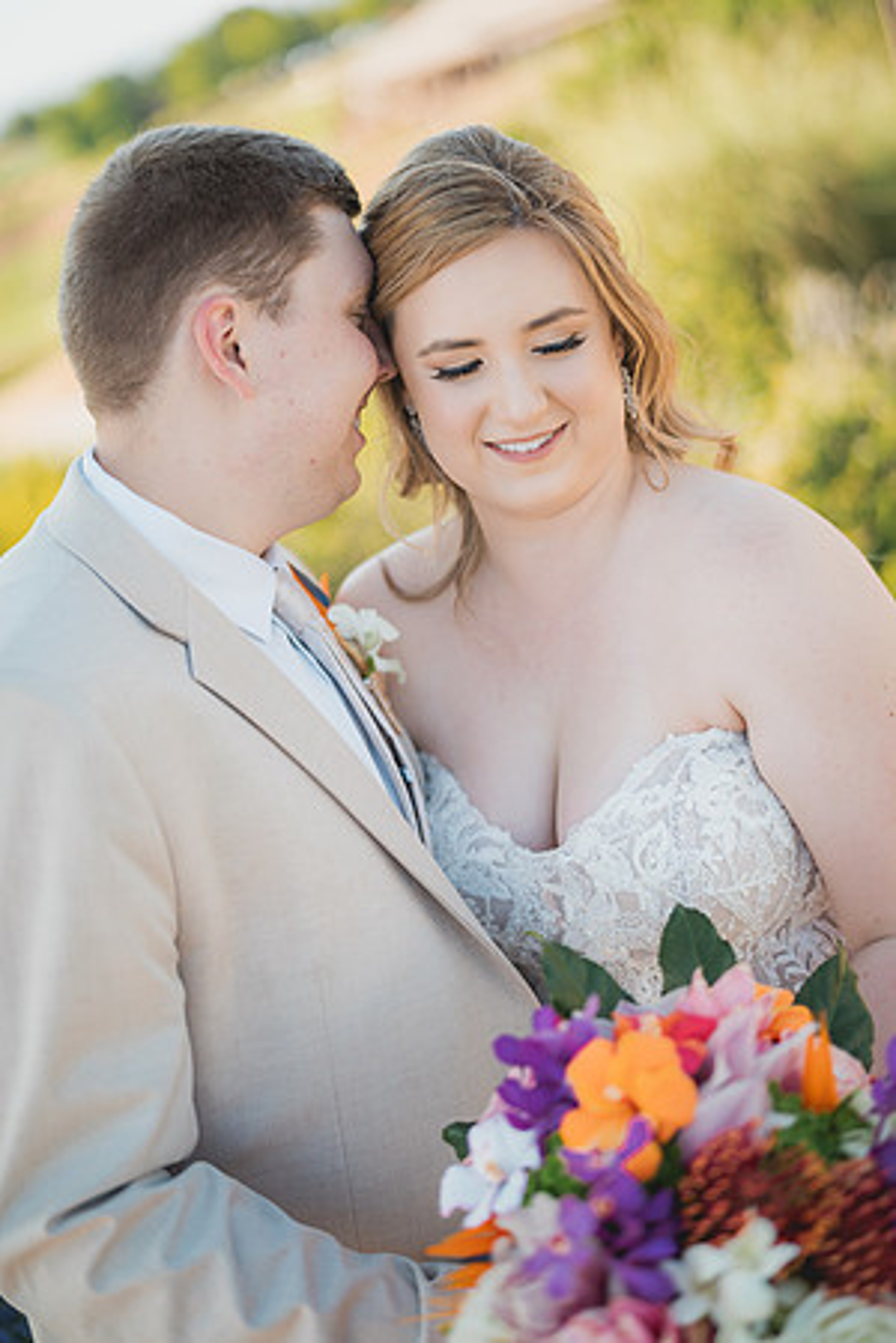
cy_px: 672
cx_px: 448
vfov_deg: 39.6
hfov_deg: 27.0
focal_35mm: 50
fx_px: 1867
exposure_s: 1/1600
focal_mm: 50
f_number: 1.4
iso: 125
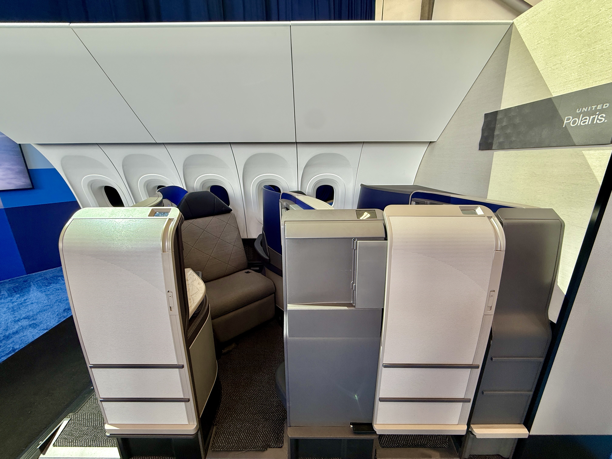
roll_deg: +0.4
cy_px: 230
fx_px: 248
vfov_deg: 85.7
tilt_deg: -15.8
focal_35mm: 14
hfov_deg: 102.1
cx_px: 306
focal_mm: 2.22
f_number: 2.2
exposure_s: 1/150
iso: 125
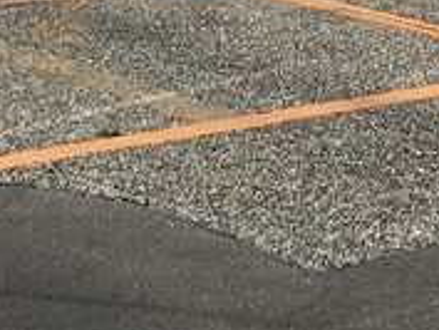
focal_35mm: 168
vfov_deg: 8.0
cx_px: 786
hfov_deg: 11.0
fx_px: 2132
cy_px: -546
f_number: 2.2
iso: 25
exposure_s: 1/1709
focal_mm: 4.15
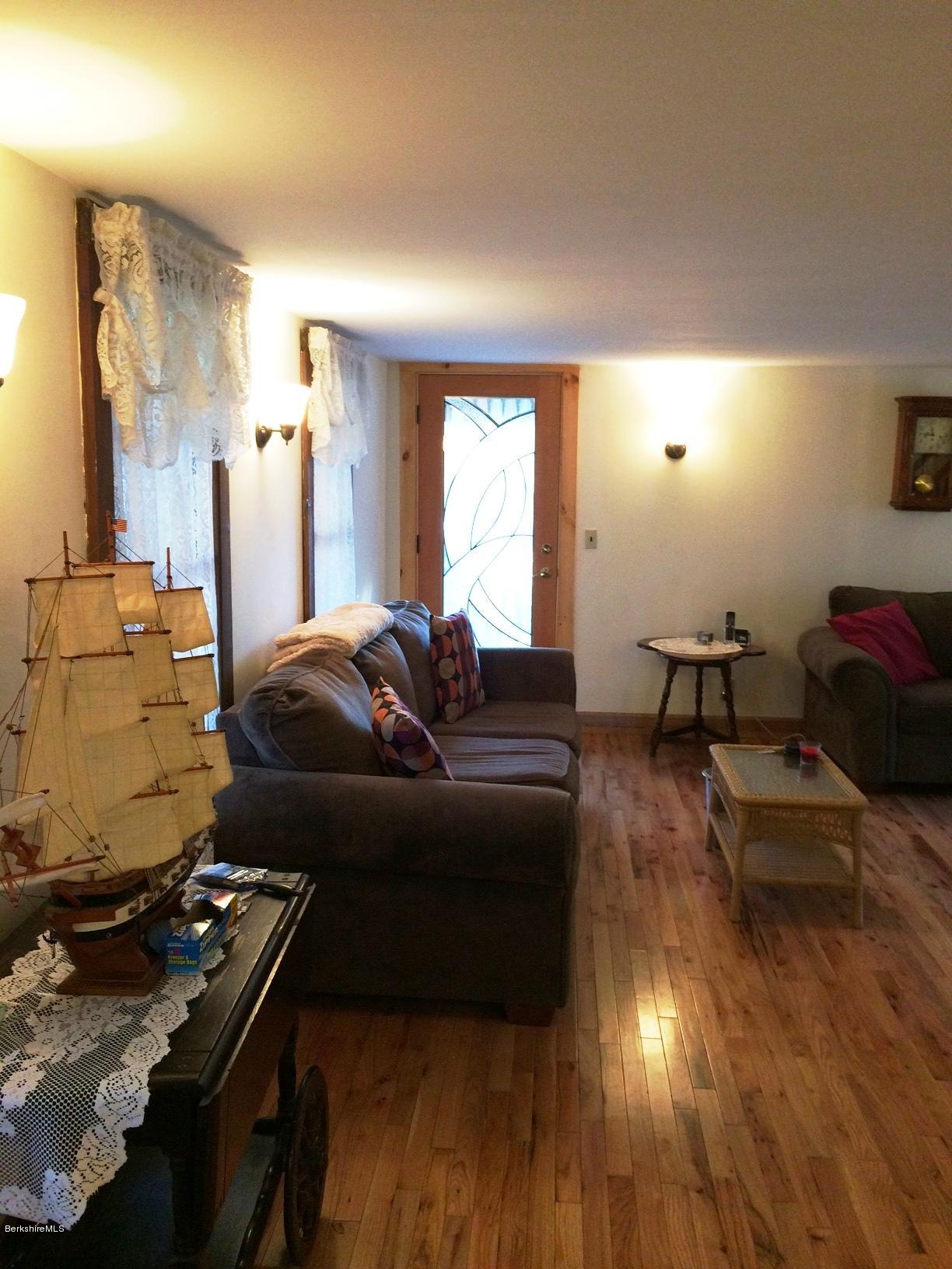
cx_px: 476
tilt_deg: -10.4
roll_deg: -0.4
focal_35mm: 29
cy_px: 634
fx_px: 1063
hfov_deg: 48.2
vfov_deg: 61.7
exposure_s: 1/30
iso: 160
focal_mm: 4.15
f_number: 2.2
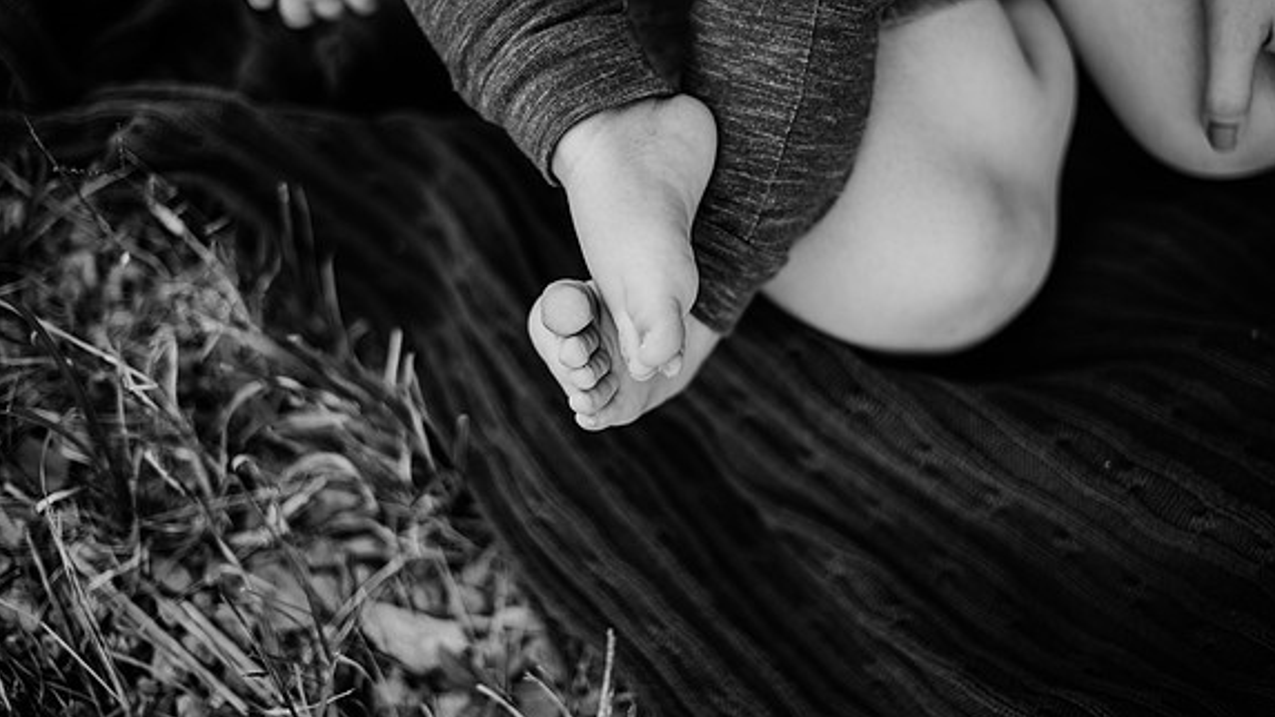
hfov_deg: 39.2
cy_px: 297
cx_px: 634
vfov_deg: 22.6
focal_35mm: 53
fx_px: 1791
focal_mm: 50
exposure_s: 1/800
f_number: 1.8
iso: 200
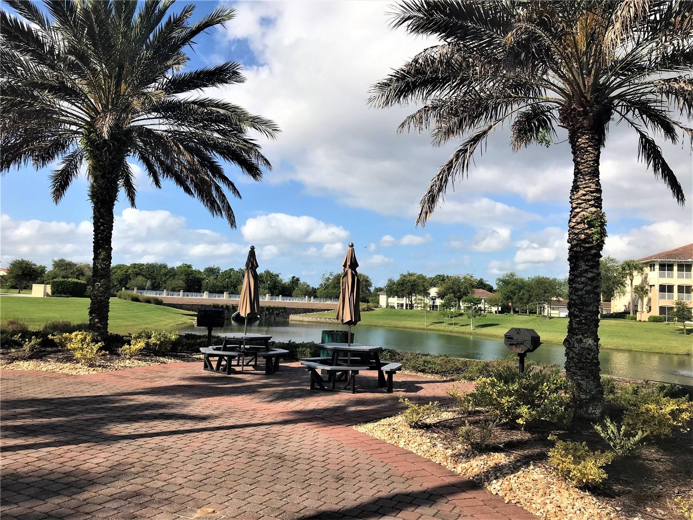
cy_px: 260
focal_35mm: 28
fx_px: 561
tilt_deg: +4.9
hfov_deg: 63.4
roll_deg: -3.7
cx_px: 346
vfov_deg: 49.7
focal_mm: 3.99
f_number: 1.8
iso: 20
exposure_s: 1/3195
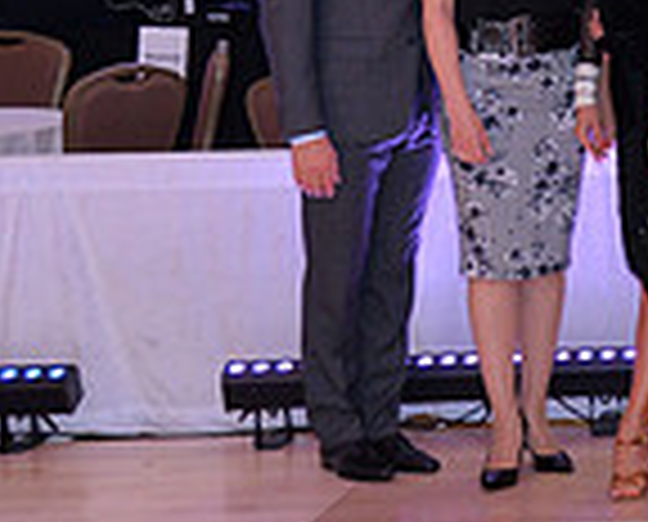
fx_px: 2750
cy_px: 56
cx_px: 1260
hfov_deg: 12.1
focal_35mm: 143
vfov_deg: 10.8
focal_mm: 38
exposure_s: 1/250
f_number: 4.5
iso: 2000
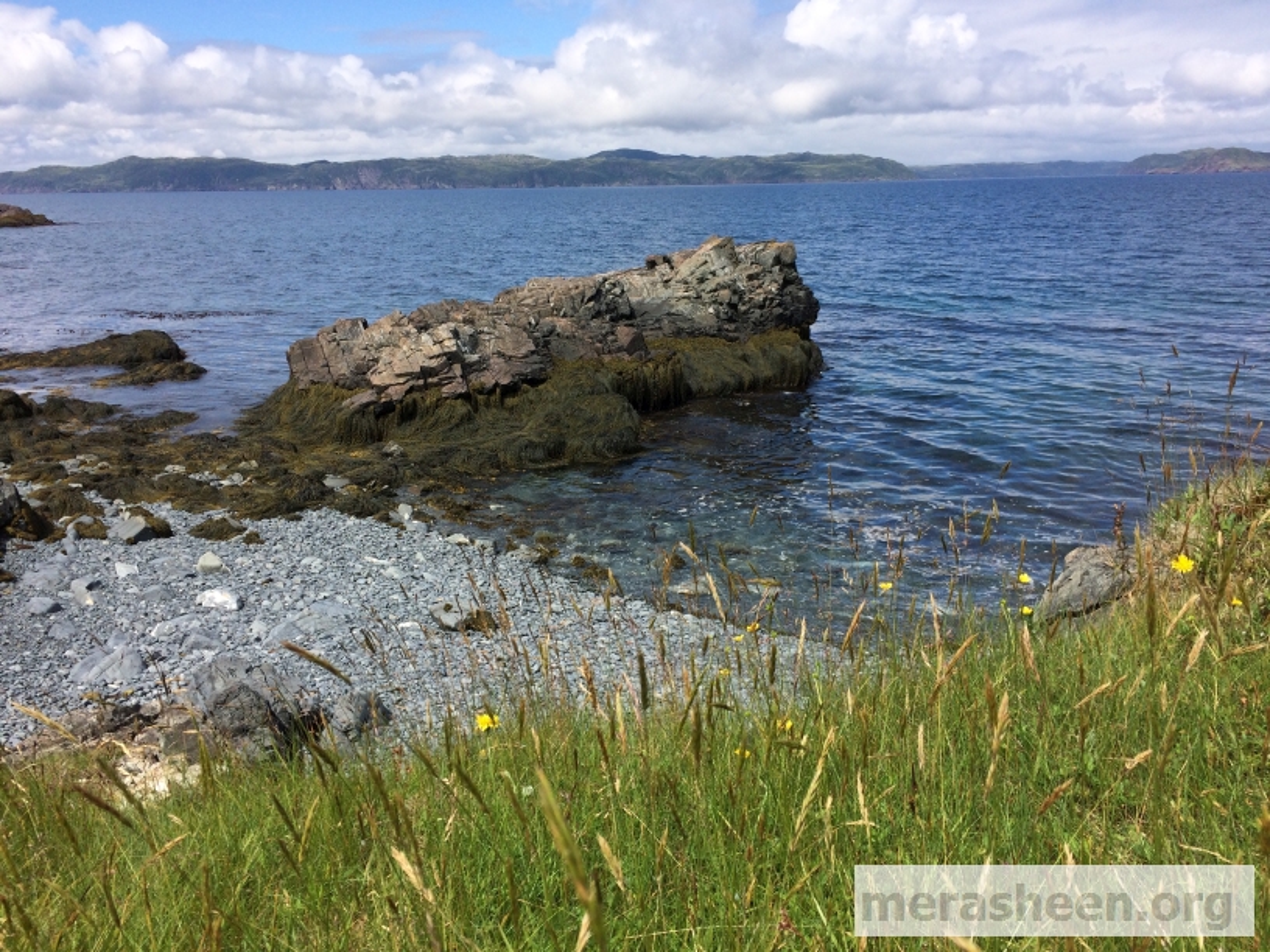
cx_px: 635
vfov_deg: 48.2
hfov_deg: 61.7
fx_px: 1064
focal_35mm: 29
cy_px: 476
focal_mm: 4.15
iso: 32
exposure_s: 1/2564
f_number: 2.2
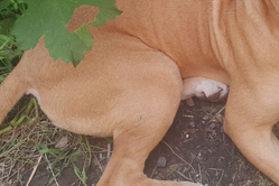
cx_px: 238
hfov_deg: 35.8
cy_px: 30
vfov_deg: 25.0
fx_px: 411
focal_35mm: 53
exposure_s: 1/100
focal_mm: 4
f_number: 1.8
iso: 40
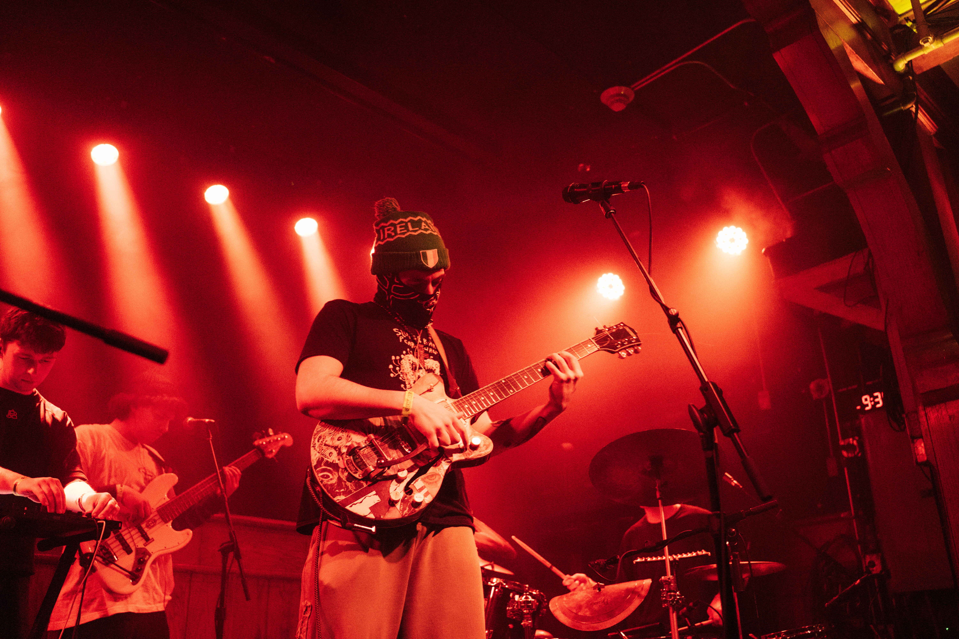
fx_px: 852
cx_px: 480
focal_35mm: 32
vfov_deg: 41.1
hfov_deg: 58.7
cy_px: 320
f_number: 2.8
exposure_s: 1/125
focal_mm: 32
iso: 12800
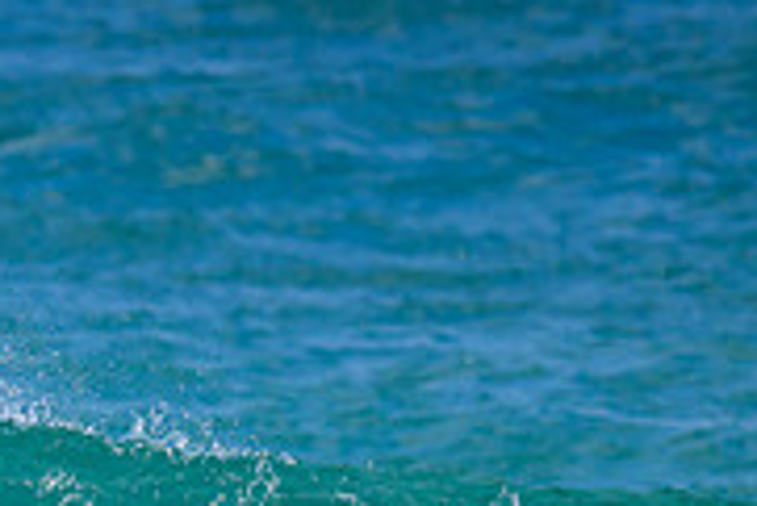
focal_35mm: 3516
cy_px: 651
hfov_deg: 0.6
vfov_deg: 0.4
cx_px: -653
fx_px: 73991
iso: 360
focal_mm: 800
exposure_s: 1/2000
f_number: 6.3
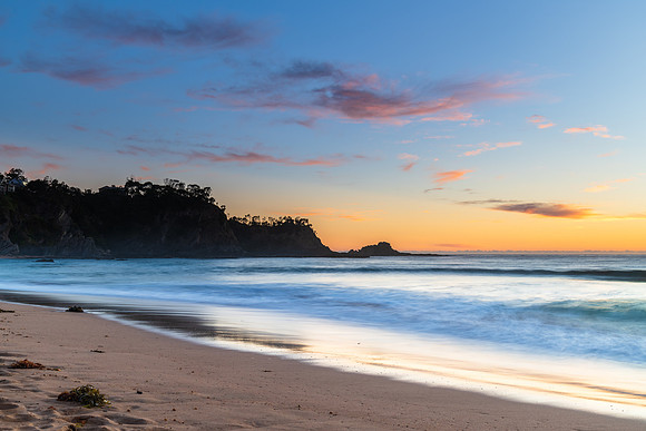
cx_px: 323
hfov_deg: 52.1
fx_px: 661
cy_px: 216
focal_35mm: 37
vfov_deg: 36.1
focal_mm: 35
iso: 50
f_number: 10
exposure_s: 1.6
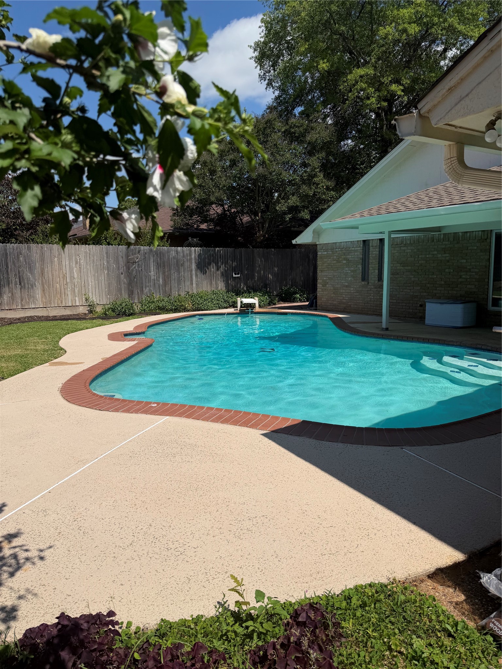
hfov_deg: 56.8
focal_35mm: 24
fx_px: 464
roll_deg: +2.0
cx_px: 251
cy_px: 334
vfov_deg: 71.6
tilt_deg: -9.4
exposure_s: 1/9091
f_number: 1.78
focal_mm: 6.76
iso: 80
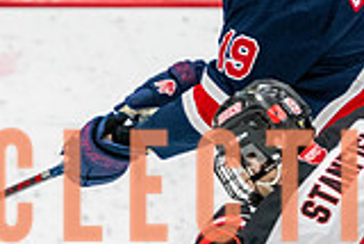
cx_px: 431
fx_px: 9361
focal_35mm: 925
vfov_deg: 1.5
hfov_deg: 2.2
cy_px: 186
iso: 2200
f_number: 2.8
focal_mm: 190
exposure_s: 1/640
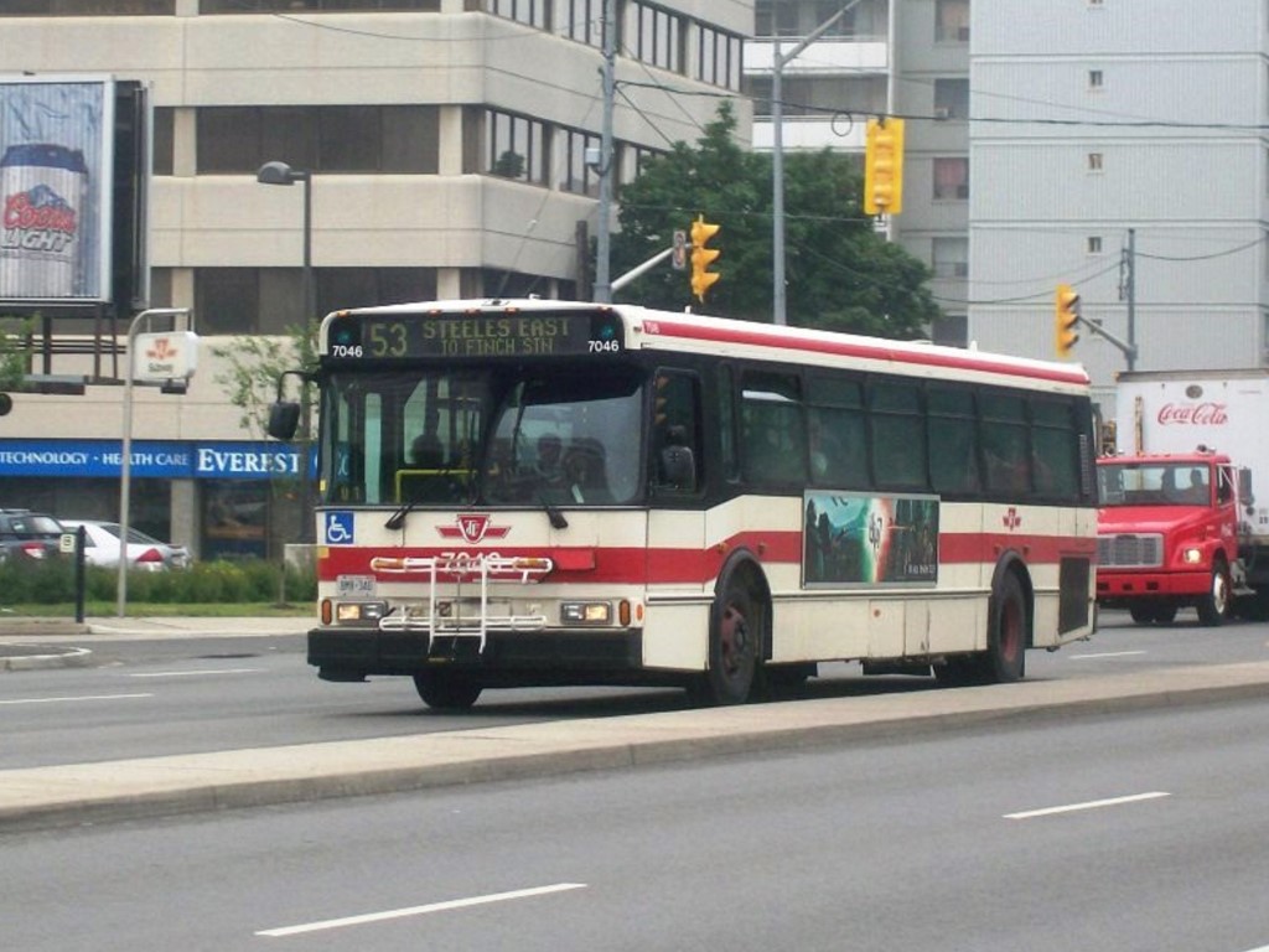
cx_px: 634
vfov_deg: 13.7
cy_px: 476
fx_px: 3959
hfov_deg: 18.2
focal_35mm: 108
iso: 108
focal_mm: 18
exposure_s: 1/125
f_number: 4.8
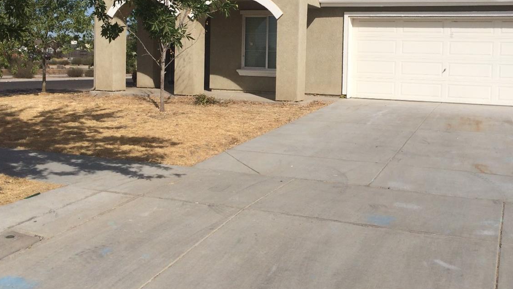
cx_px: 294
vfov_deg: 28.1
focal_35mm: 42
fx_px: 571
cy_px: 85
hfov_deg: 48.2
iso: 32
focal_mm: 4.15
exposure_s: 1/5128
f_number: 2.2
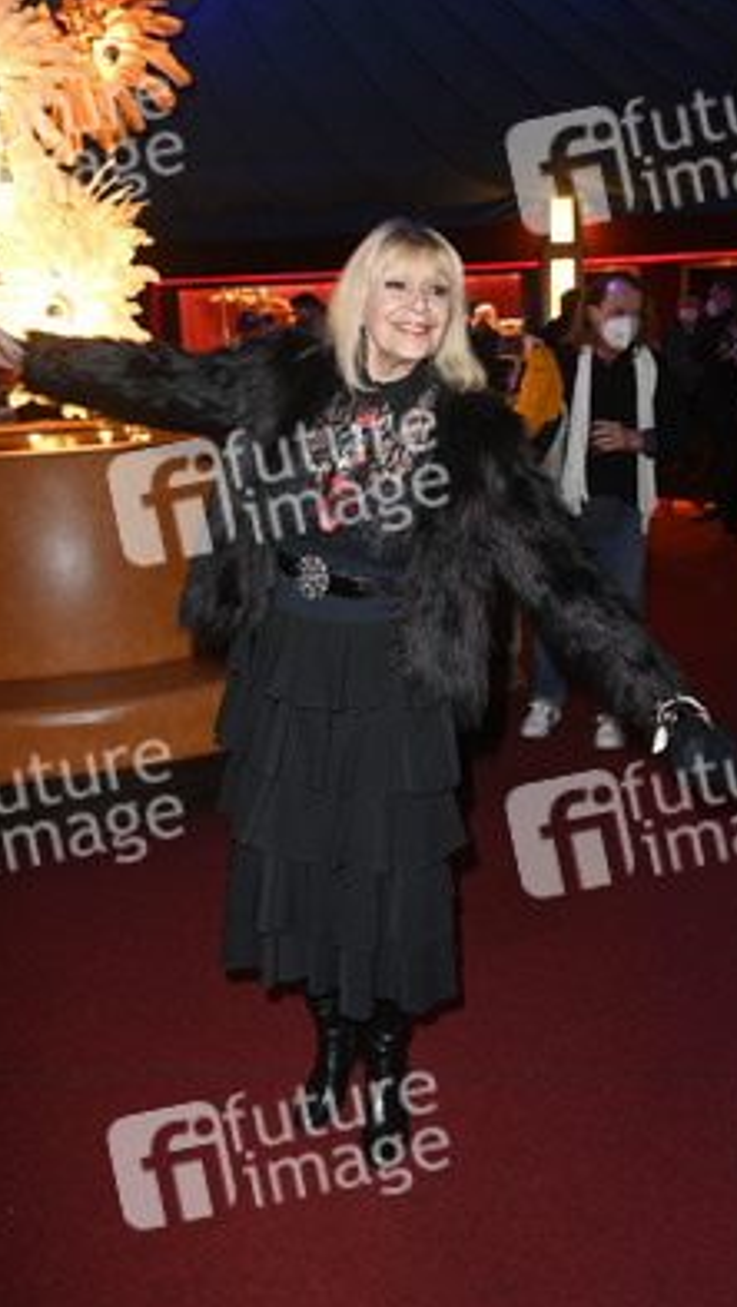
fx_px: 1180
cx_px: 375
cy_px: 654
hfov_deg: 34.7
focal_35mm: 34
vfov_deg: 58.0
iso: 1000
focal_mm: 32
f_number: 5.6
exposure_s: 1/30
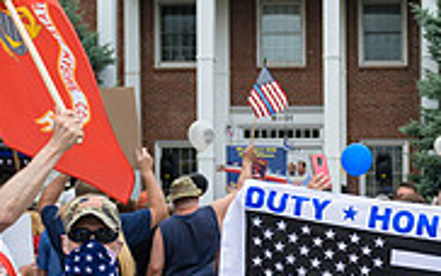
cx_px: 423
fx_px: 1022
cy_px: 228
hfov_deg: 23.5
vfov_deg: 15.3
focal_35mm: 85
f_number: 3.2
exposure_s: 1/320
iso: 200
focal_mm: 24
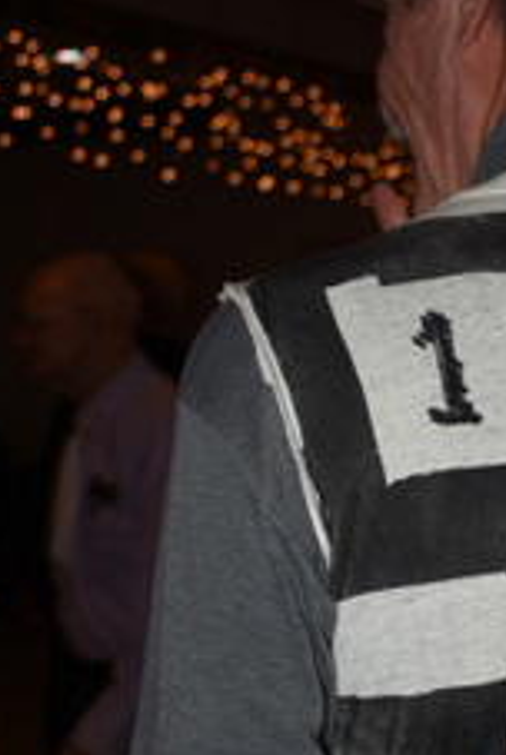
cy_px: 532
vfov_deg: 22.7
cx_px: 539
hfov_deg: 15.0
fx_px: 1873
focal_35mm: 89
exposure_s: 1/60
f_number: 4
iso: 100
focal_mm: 27
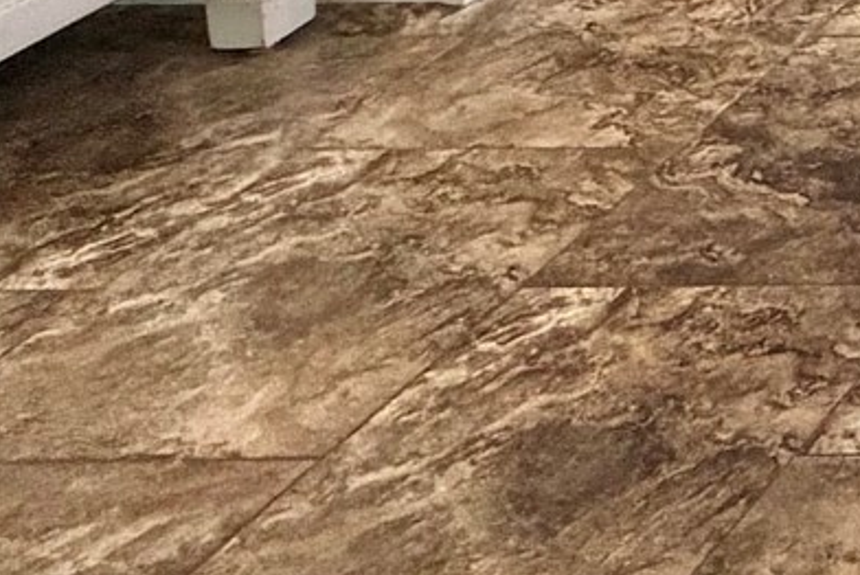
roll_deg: -0.5
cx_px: 2154
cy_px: -823
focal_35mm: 76
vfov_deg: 13.2
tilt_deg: -7.8
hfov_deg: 14.4
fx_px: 1817
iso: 320
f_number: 2.2
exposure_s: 1/60
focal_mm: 2.22
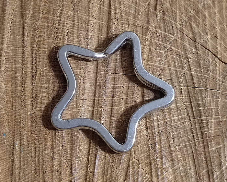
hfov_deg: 29.6
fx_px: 430
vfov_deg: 23.9
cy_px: 91
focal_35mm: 64
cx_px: 112
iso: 4960
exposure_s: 1/50
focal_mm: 5.52
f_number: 1.9
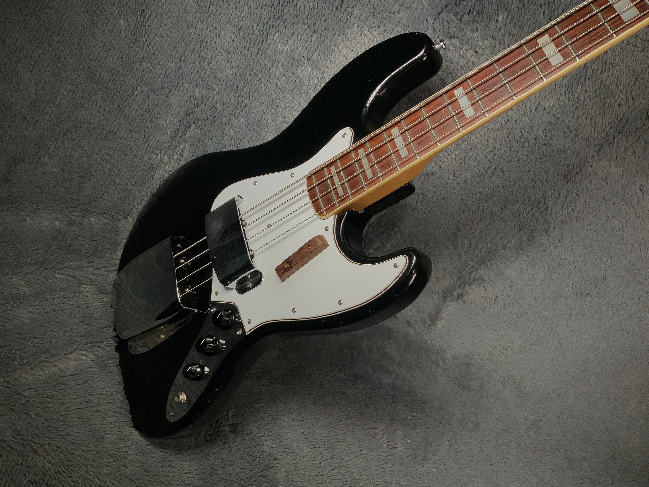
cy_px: 244
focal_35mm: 29
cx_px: 324
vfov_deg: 48.2
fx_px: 544
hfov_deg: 61.7
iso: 25
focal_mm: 3
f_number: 1.8
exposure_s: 1/312
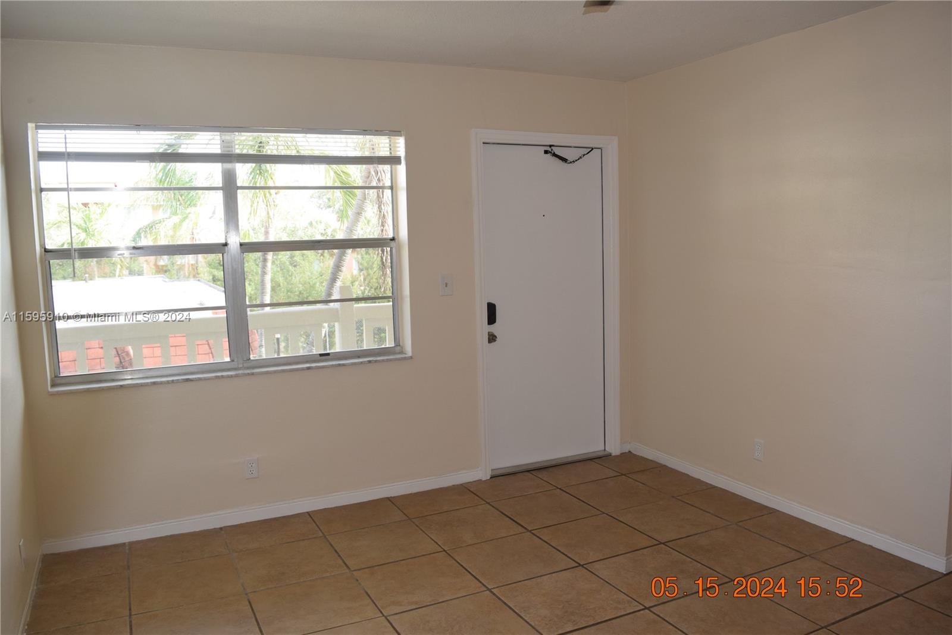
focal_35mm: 27
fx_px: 714
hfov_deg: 67.4
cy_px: 318
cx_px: 476
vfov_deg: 47.9
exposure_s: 1/125
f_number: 5.6
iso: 450
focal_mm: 18
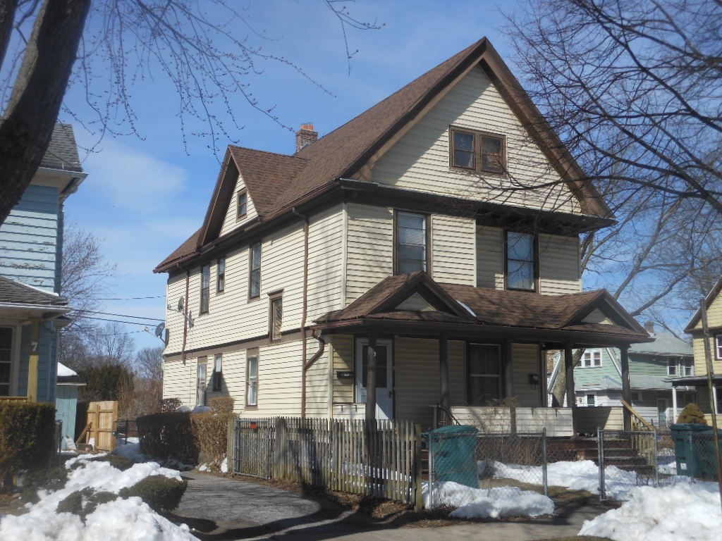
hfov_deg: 43.9
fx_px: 897
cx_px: 361
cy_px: 270
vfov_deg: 33.6
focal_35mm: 43
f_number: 3.8
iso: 80
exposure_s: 1/1000
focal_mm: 7.7
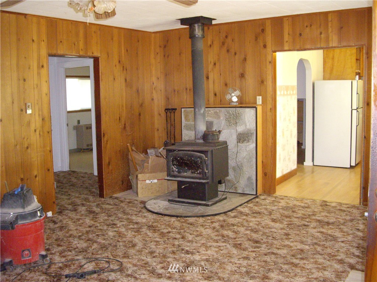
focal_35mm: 38
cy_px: 141
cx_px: 188
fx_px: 414
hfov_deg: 49.0
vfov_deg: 37.7
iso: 800
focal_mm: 7.9
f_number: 2.8
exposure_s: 1/40
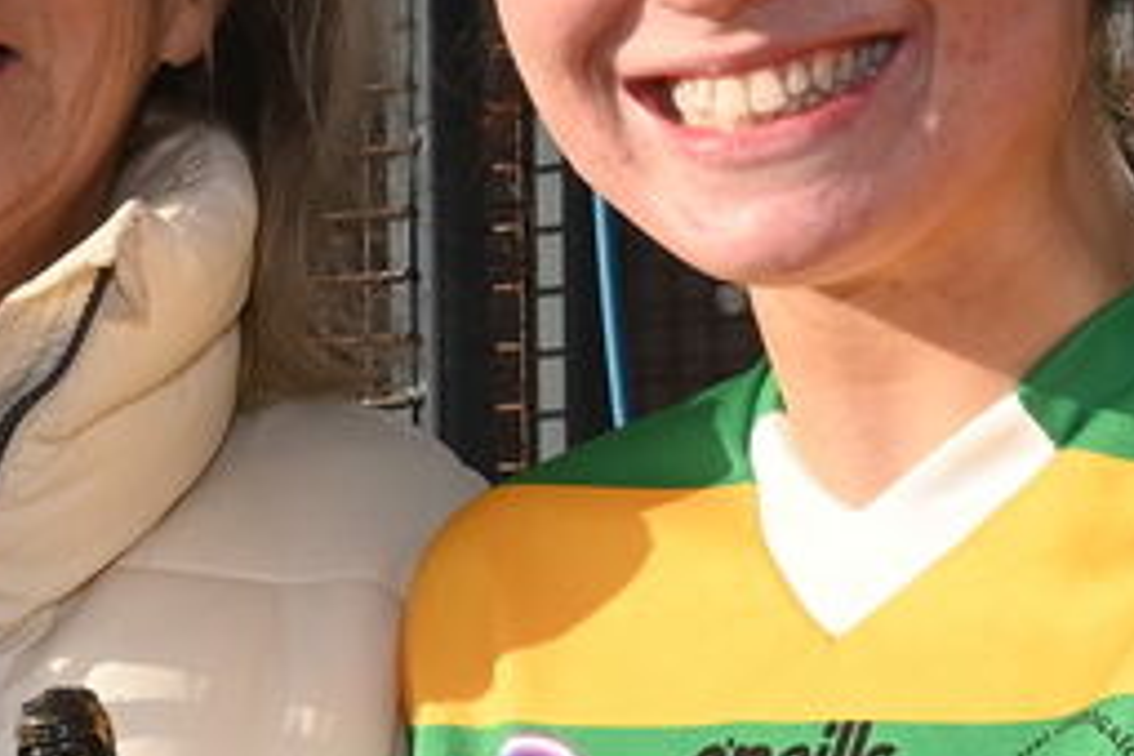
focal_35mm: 179
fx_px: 5638
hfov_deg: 11.5
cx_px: 556
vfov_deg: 7.6
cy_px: 689
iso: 400
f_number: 16
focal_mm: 38
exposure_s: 1/250
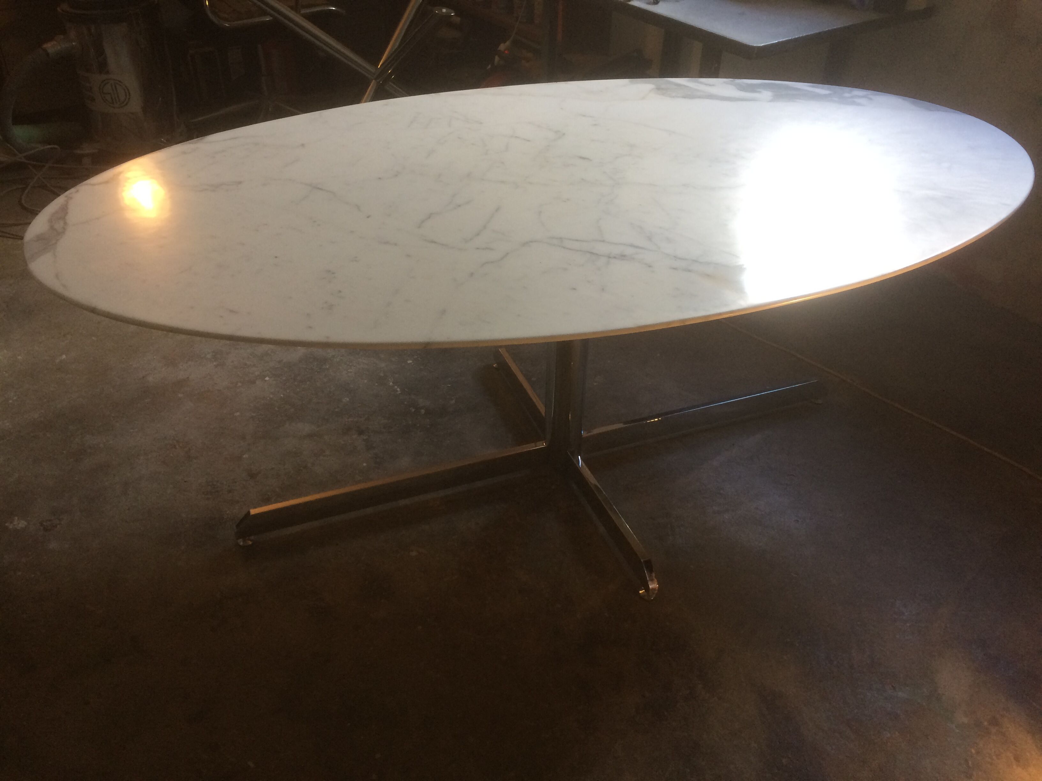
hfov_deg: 61.7
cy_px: 390
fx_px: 873
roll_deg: -1.5
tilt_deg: -37.8
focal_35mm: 29
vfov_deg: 48.2
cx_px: 521
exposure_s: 1/33
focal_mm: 4.15
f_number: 2.2
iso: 64
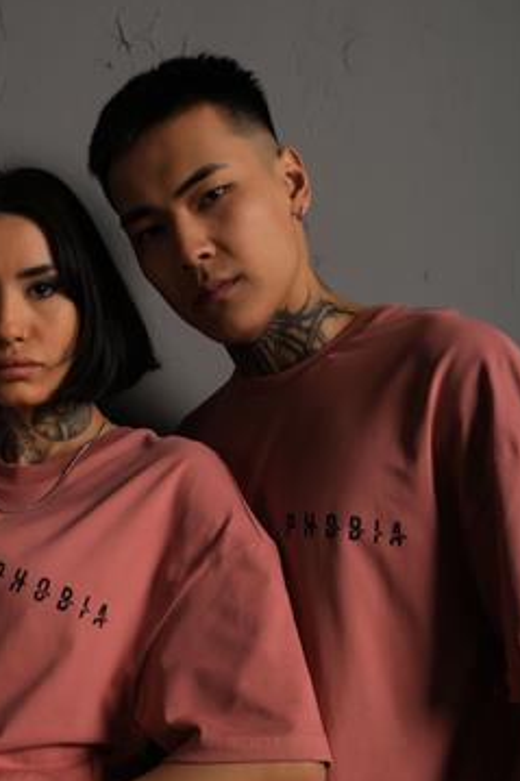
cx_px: 170
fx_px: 954
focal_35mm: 44
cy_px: 556
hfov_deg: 30.2
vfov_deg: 43.5
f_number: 5
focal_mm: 18
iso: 160
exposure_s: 1/160
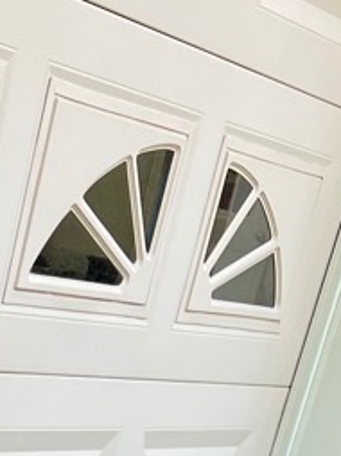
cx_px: -75
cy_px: 1023
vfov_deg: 13.0
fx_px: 1618
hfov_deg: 11.8
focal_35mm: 123
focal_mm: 5.7
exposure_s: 1/347
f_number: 1.5
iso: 50
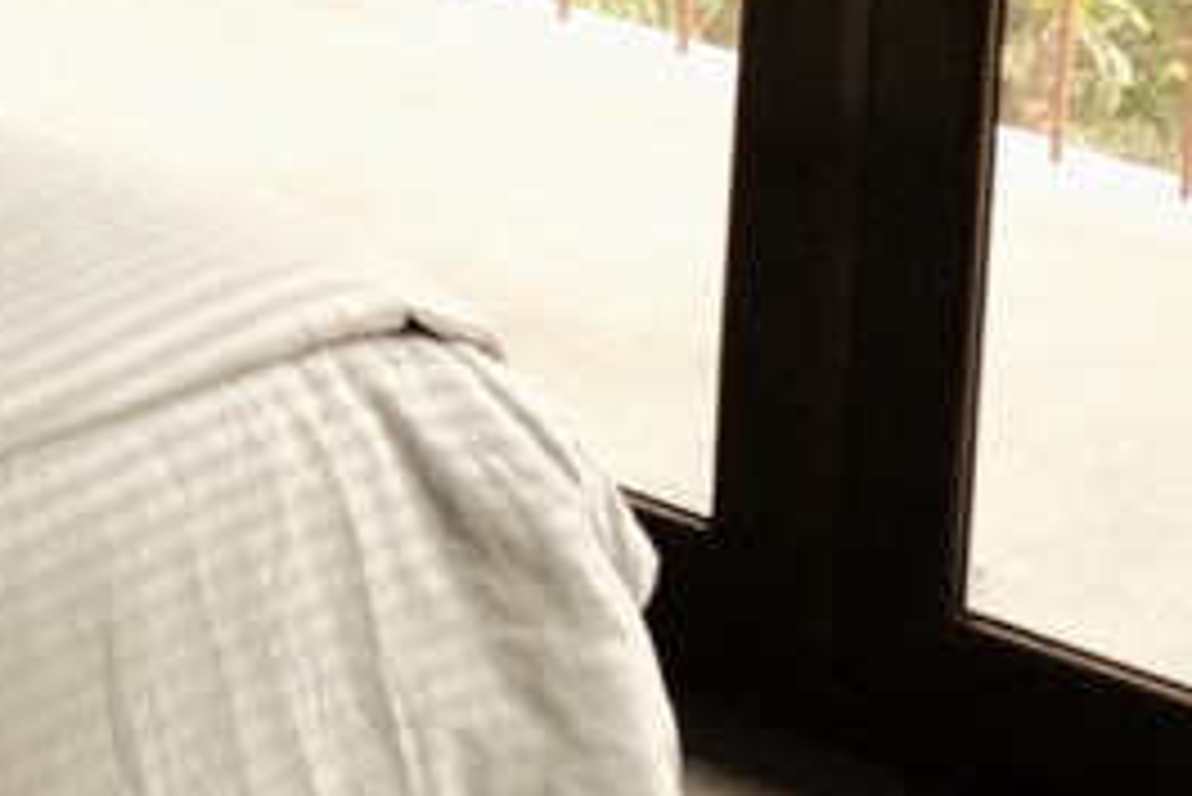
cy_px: -915
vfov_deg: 7.7
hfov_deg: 11.4
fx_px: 5599
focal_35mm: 169
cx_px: -895
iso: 200
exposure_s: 1/125
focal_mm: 23
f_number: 2.5
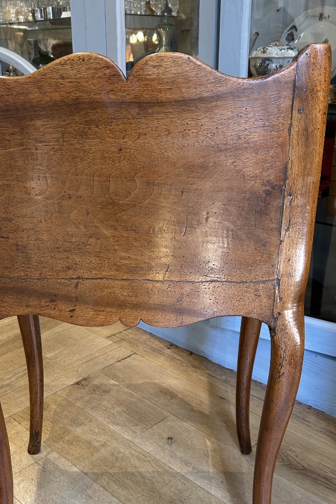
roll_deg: +0.2
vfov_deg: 49.5
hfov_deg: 34.2
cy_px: 279
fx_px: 546
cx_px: 142
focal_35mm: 39
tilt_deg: -22.8
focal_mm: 5.7
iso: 125
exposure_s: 1/50
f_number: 1.5
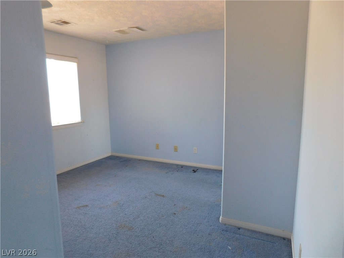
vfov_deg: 58.9
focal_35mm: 23
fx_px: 229
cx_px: 172
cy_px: 129
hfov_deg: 73.9
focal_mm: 4
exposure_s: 1/30
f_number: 3
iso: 220
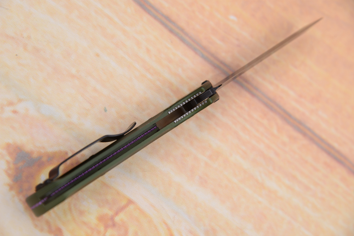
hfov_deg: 17.1
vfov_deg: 11.4
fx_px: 1180
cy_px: 118
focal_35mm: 120
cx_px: 177
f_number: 7.1
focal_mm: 120
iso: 200
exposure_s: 1/80
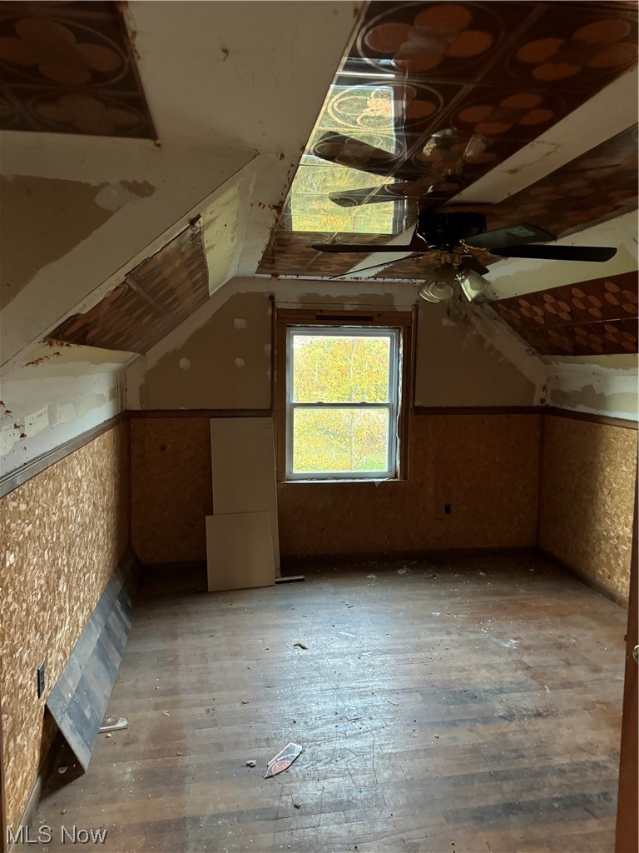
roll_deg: +0.6
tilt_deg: -4.6
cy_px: 426
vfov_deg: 71.6
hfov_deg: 56.8
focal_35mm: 24
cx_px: 320
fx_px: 591
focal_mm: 6.86
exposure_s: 1/40
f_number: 1.78
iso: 800
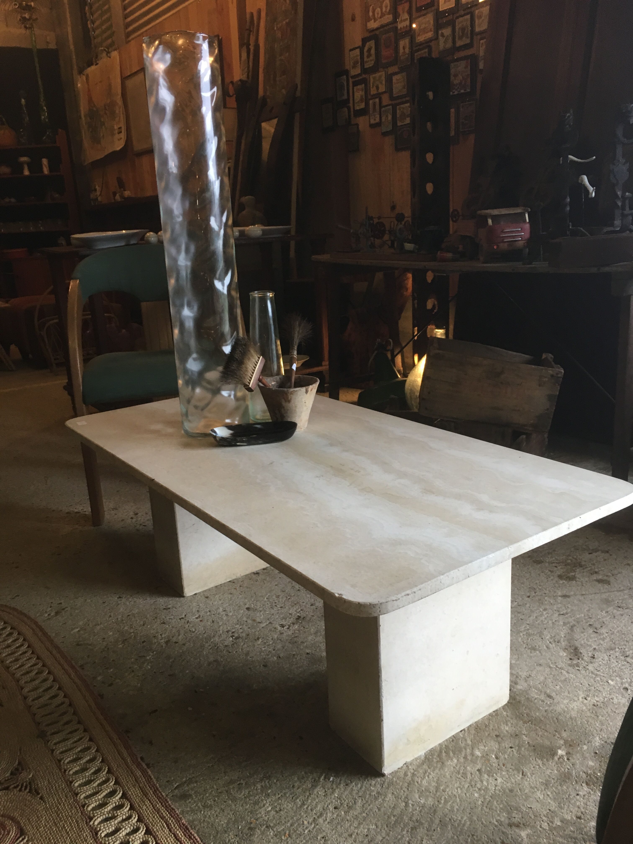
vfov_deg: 61.7
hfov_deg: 48.2
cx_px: 316
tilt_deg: -16.8
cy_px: 422
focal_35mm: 29
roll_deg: +2.7
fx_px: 707
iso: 125
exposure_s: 1/33
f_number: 2.2
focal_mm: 4.15
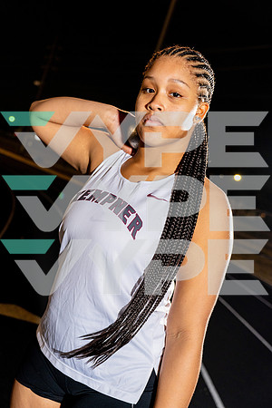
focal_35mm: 41
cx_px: 136
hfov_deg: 32.6
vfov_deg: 47.4
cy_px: 204
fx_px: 465
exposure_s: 1/250
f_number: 4
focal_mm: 41
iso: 800
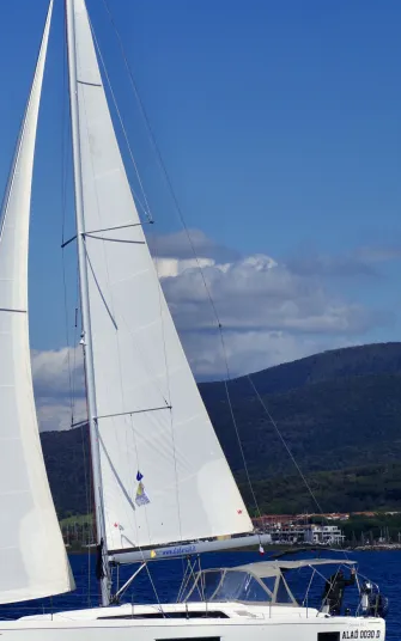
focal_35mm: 162
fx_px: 2830
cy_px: 265
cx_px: 67
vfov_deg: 12.9
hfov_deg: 8.1
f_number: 11
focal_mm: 63
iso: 200
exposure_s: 1/1000
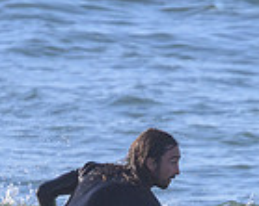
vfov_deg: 0.7
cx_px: 237
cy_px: 313
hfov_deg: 0.8
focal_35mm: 2308
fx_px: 17679
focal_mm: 590
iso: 2000
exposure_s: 1/2000
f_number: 11
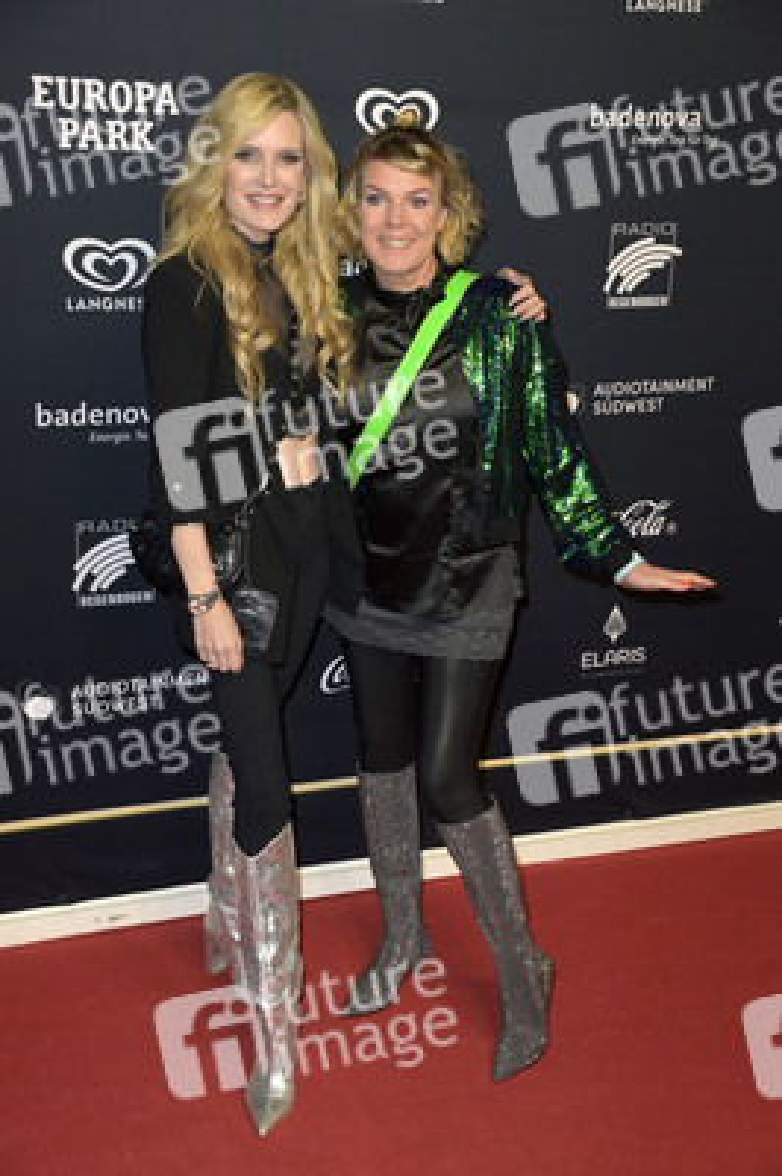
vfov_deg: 36.3
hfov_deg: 24.6
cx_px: 391
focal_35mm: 55
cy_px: 588
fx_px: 1795
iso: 800
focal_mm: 55
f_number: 5.6
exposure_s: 1/250
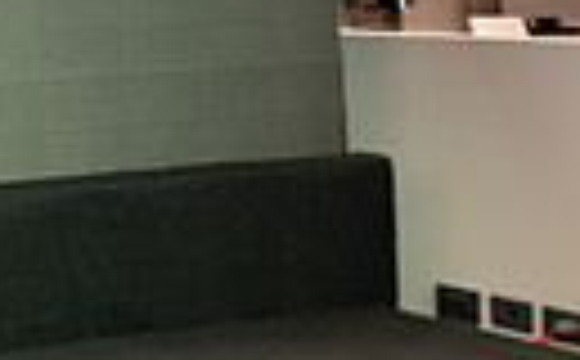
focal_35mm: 92
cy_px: -52
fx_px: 1451
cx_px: -522
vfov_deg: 13.8
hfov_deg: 17.4
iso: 1600
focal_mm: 20
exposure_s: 1/200
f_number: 4.5
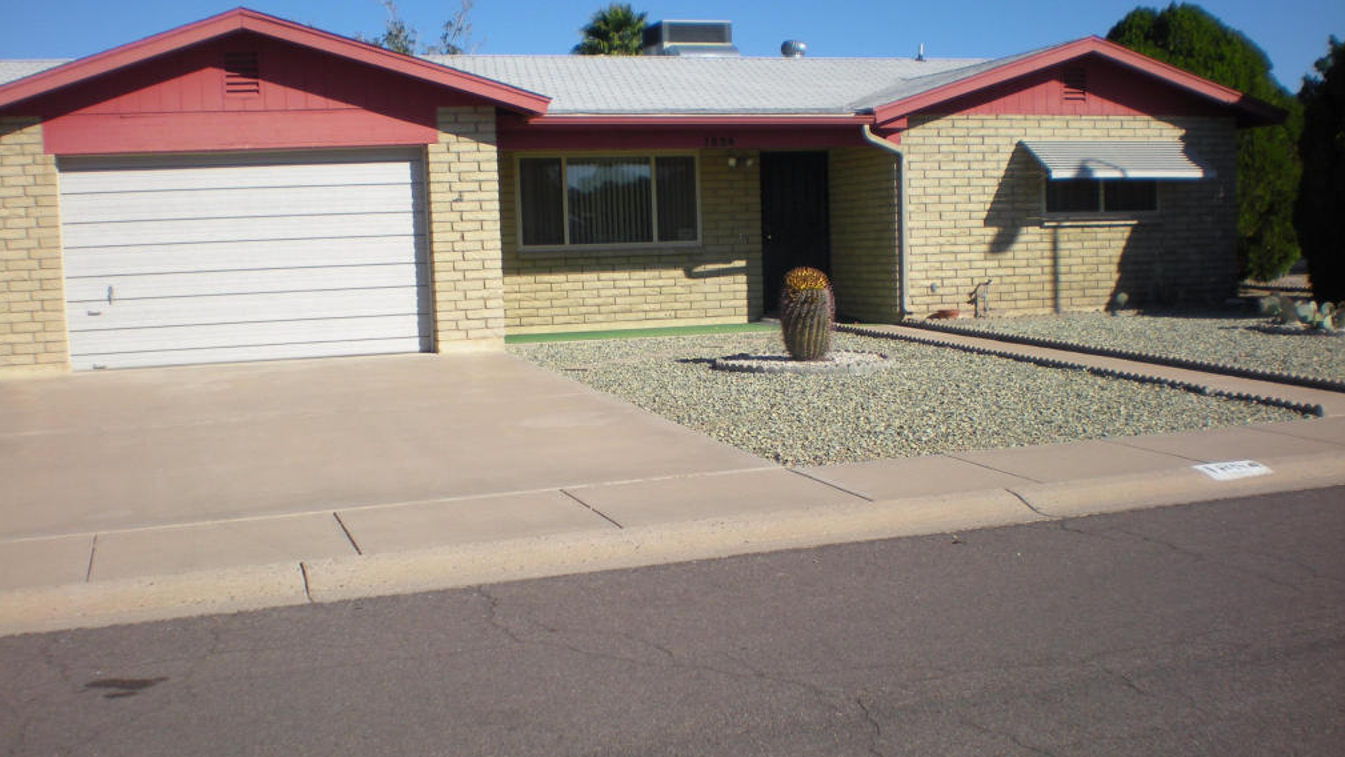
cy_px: 404
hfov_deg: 48.3
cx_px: 664
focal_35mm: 42
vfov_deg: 28.4
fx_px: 1498
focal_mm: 6.3
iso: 64
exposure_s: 1/530
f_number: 4.6
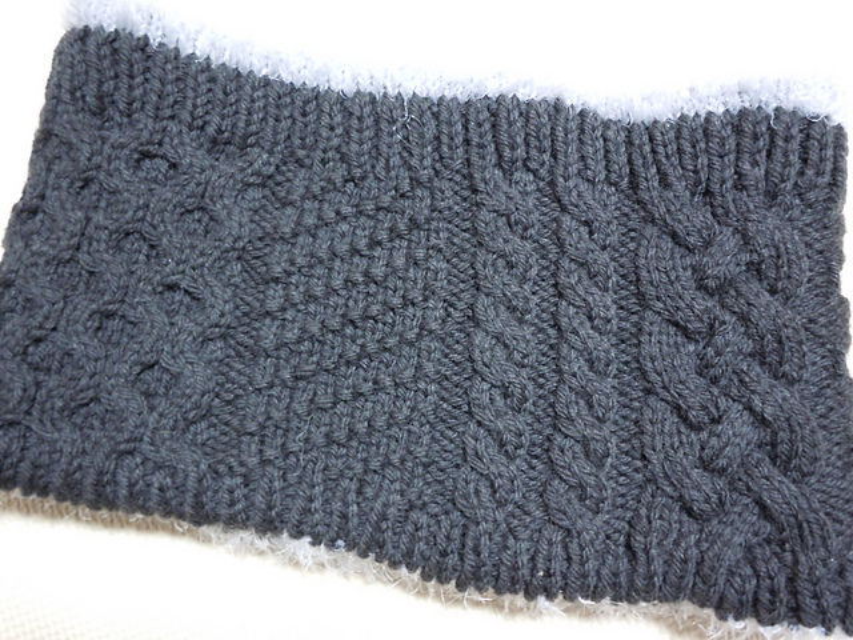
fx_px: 690
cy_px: 320
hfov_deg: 63.4
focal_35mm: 28
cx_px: 426
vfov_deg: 49.7
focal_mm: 5
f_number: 3.7
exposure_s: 1
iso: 400
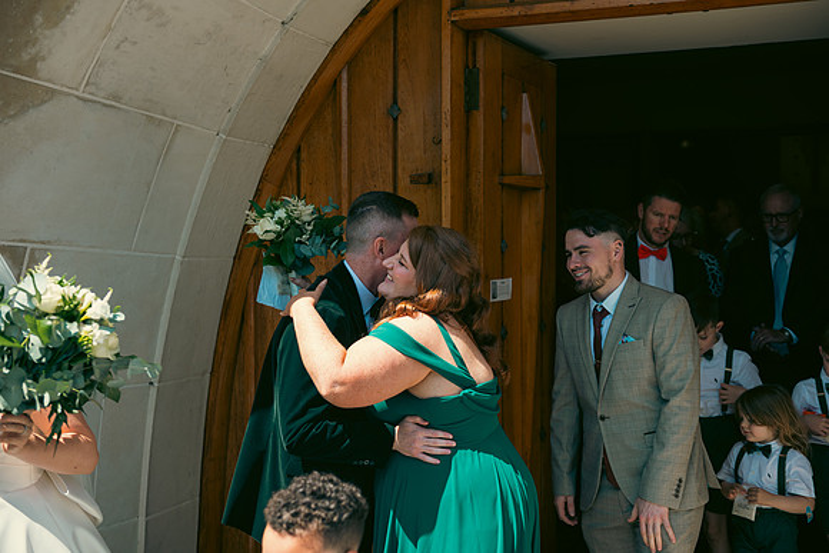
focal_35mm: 45
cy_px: 276
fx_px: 1036
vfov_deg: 29.9
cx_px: 414
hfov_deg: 43.6
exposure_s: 1/500
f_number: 3.5
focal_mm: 45
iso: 100
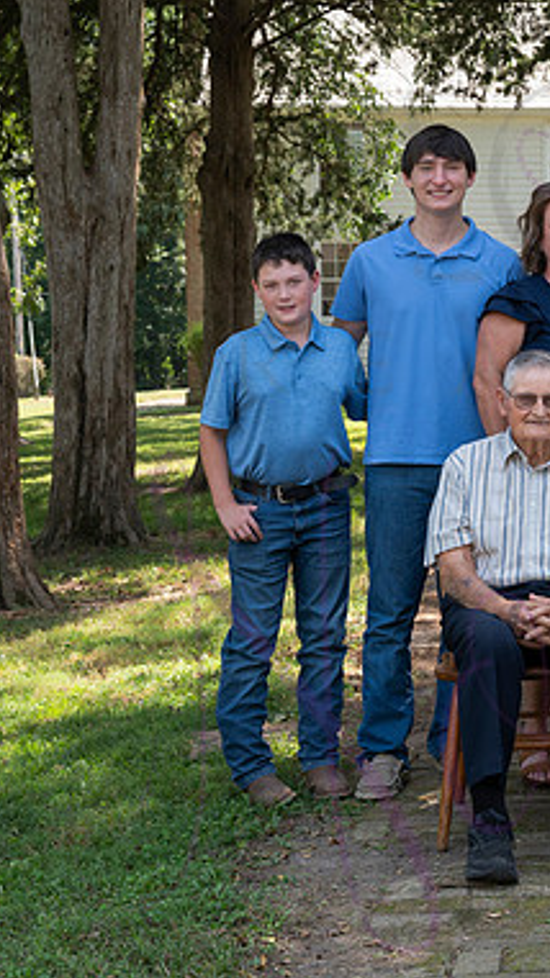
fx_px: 2154
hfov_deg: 14.3
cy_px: 489
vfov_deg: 25.6
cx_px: 583
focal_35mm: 83
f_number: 8
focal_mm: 52
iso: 400
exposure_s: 1/125
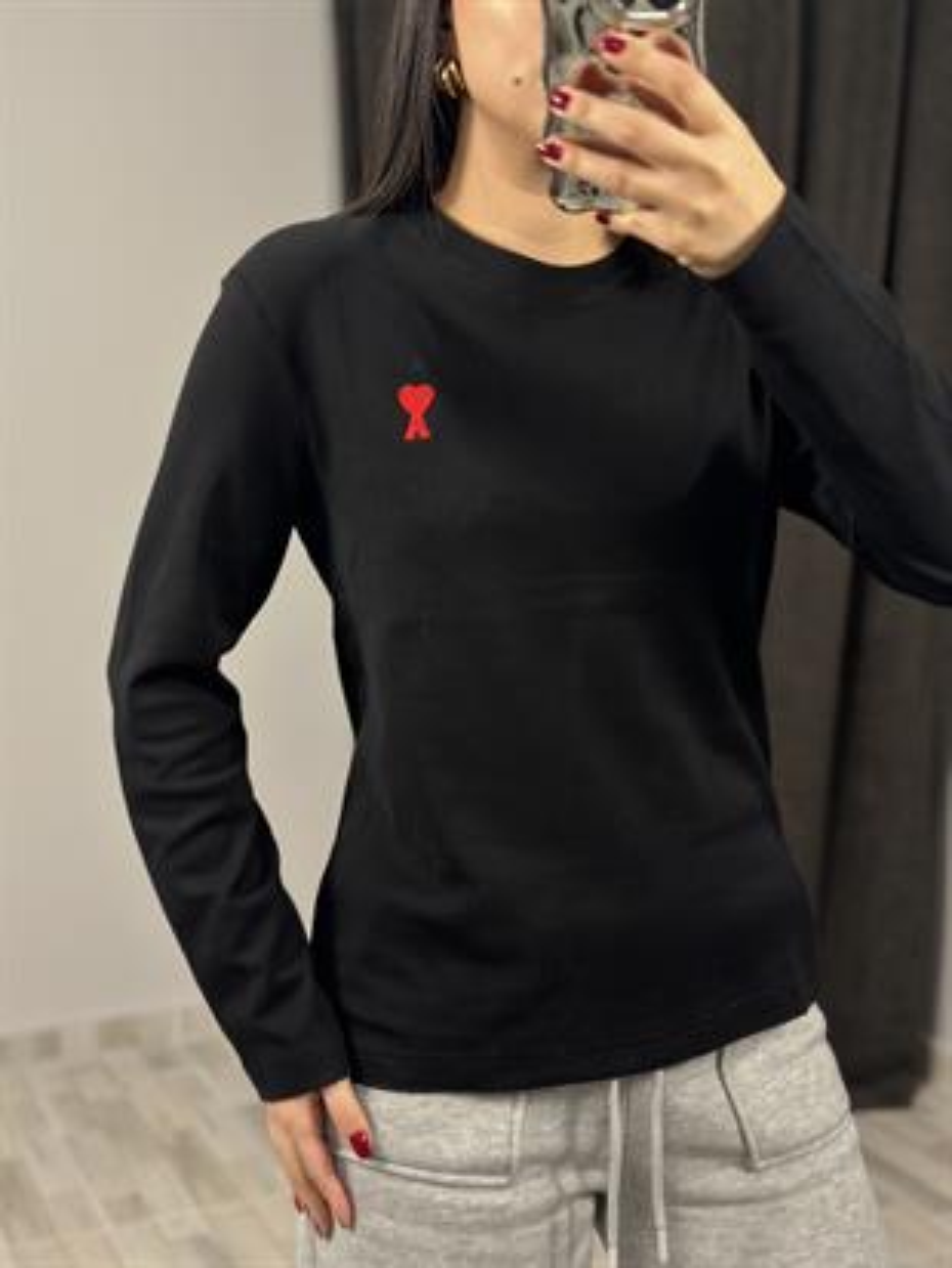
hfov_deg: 30.3
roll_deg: +1.2
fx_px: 1759
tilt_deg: -33.5
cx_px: 476
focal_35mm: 48
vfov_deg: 39.6
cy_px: 634
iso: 125
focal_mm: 6.86
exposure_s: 1/100
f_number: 1.78
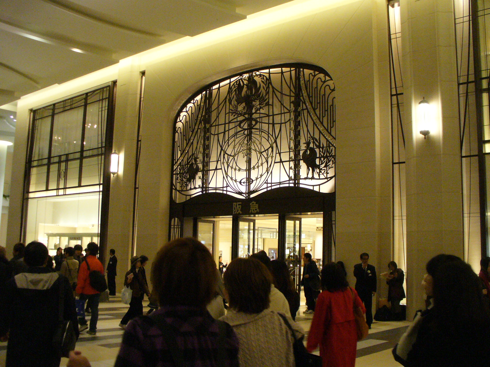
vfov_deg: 38.7
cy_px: 184
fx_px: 524
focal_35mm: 37
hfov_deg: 50.1
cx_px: 245
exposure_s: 1/80
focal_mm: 6.1
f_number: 2.8
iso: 400
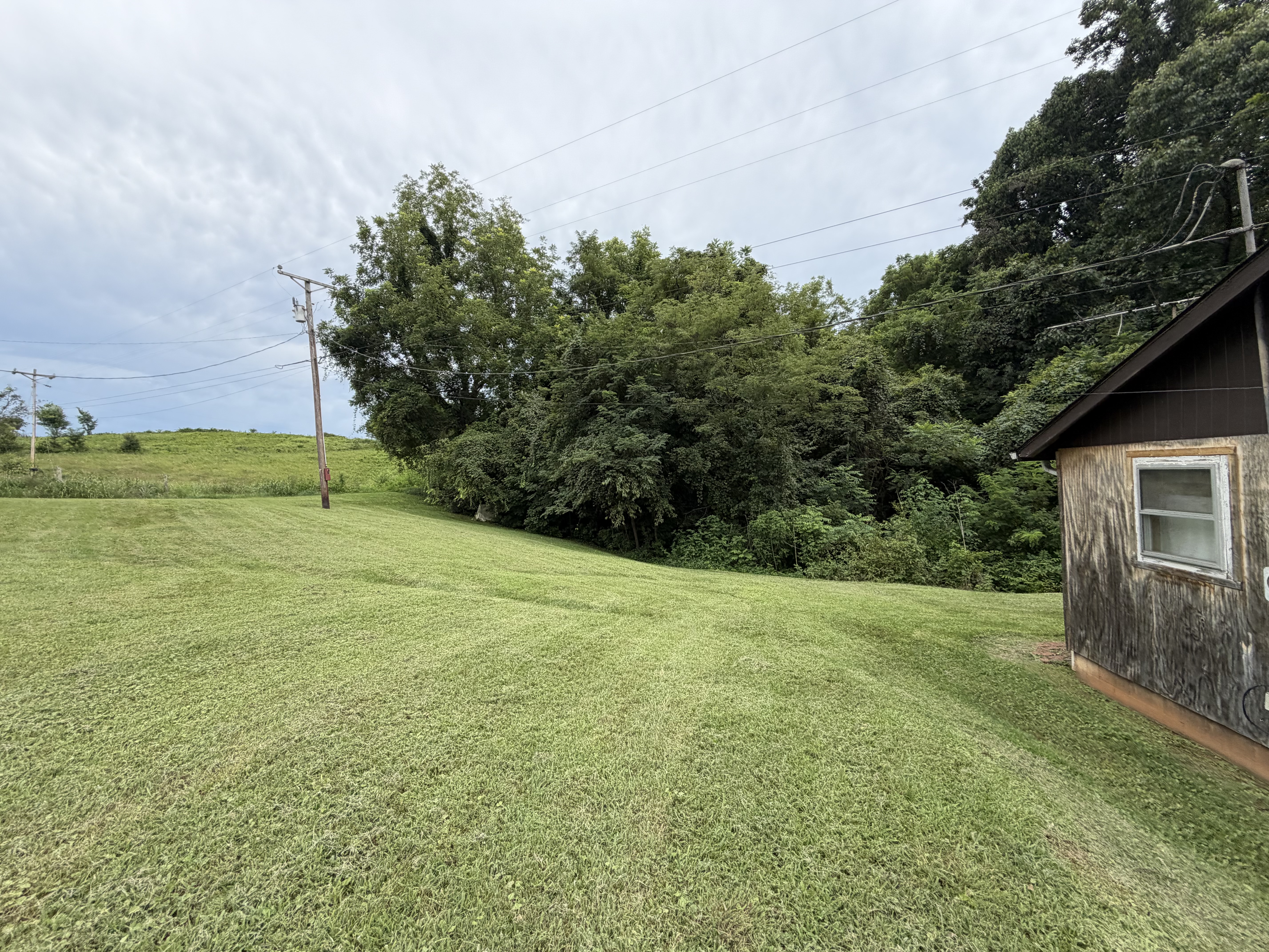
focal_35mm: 14
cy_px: 476
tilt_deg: +3.0
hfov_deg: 102.1
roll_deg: +3.6
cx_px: 634
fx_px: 513
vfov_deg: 85.7
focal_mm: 2.22
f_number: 2.2
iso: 40
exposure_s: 1/694
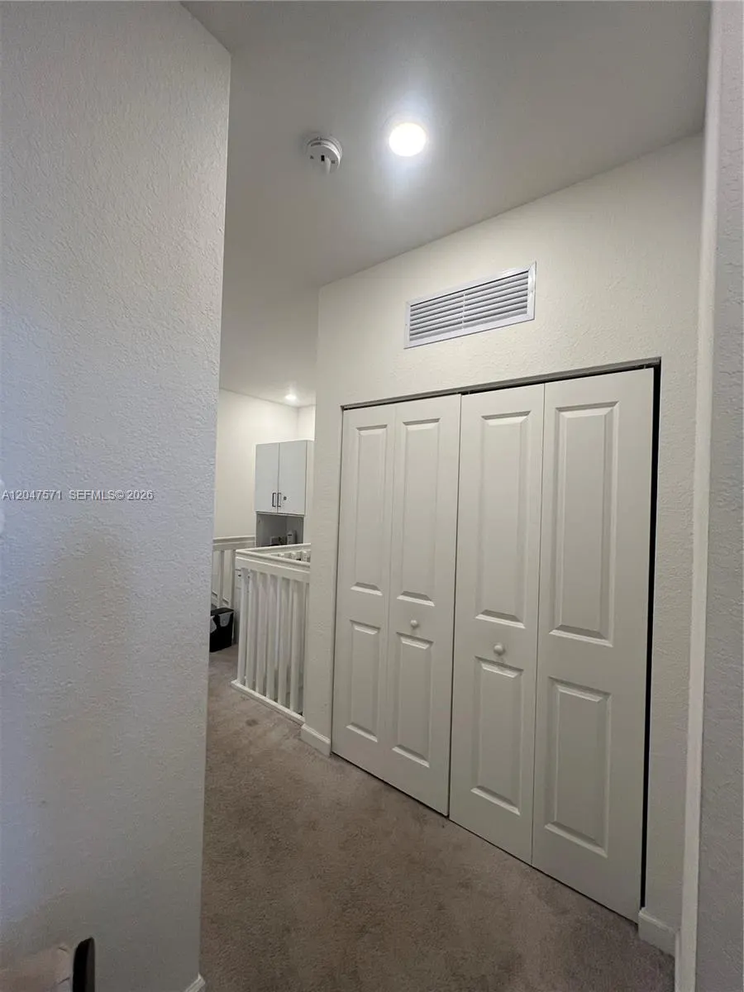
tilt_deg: +0.3
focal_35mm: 13
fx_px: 373
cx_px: 372
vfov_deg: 106.2
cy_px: 496
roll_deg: -2.2
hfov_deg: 89.9
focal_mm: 1.57
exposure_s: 1/120
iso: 160
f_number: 1.8
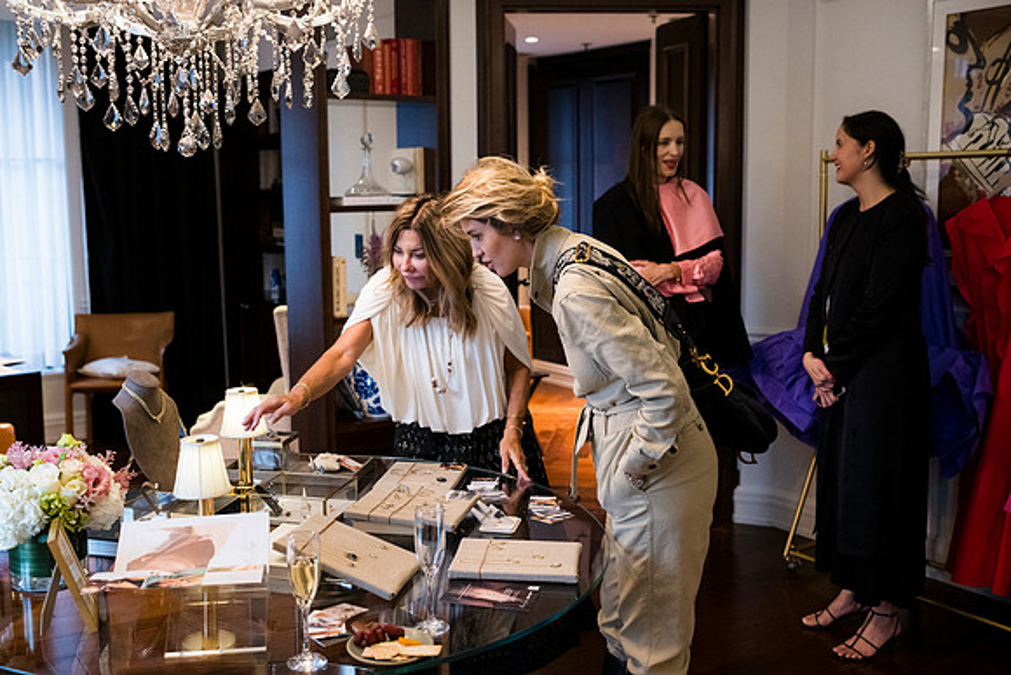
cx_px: 506
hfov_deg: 54.4
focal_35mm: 35
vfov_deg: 37.9
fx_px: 983
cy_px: 338
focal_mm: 35
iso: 2500
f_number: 3.2
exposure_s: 1/160
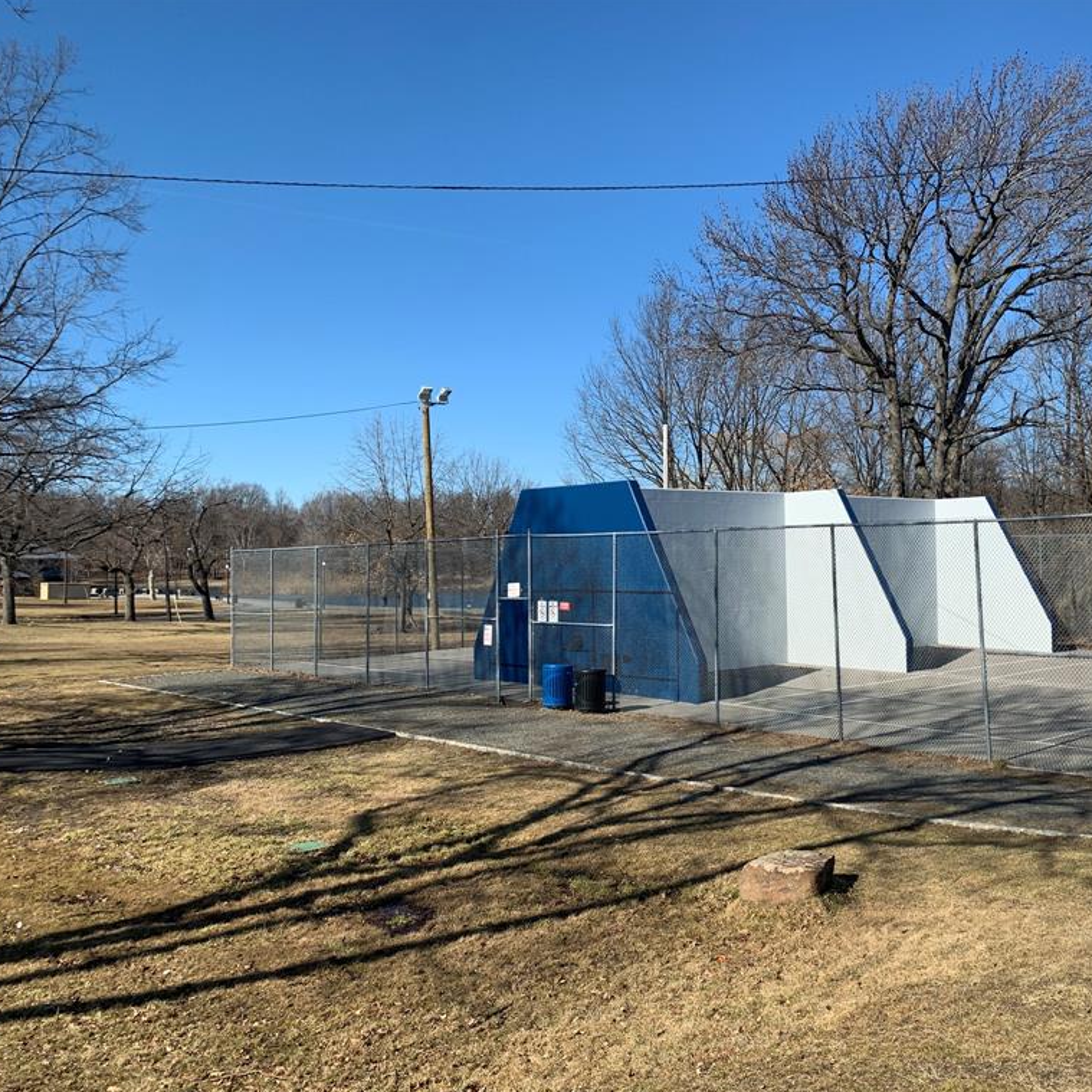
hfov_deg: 51.7
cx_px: 716
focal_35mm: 31
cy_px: 548
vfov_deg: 52.5
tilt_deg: -1.2
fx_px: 1106
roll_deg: +1.6
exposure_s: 1/2114
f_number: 1.8
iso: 25
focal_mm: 4.25
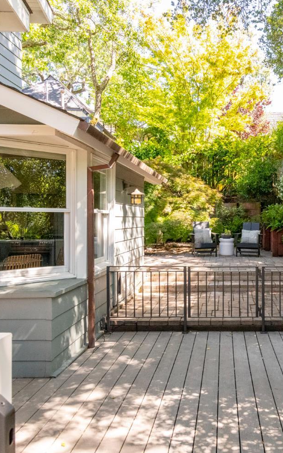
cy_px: 227
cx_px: 221
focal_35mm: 31
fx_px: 383
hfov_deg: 39.2
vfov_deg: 61.2
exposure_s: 1/320
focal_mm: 20
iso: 4000
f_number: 10
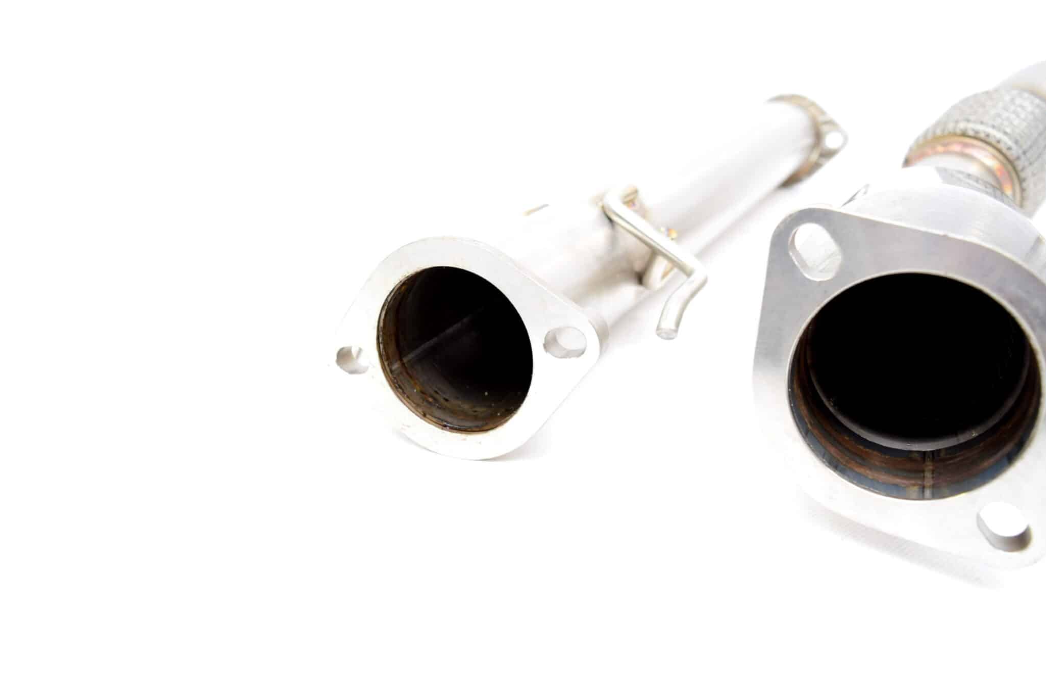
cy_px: 350
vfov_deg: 41.8
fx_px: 916
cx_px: 523
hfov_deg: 59.5
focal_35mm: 32
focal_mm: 21
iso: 400
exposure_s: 1/100
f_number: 5
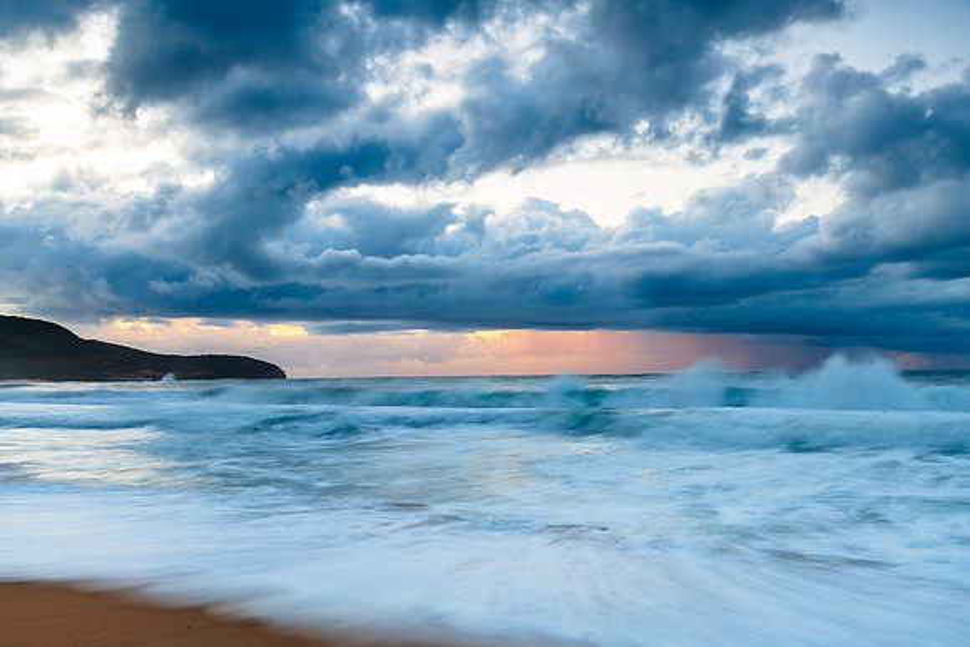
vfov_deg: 34.9
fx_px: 1029
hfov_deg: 50.5
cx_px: 485
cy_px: 324
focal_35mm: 38
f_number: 14
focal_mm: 38
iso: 50
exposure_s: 1.3
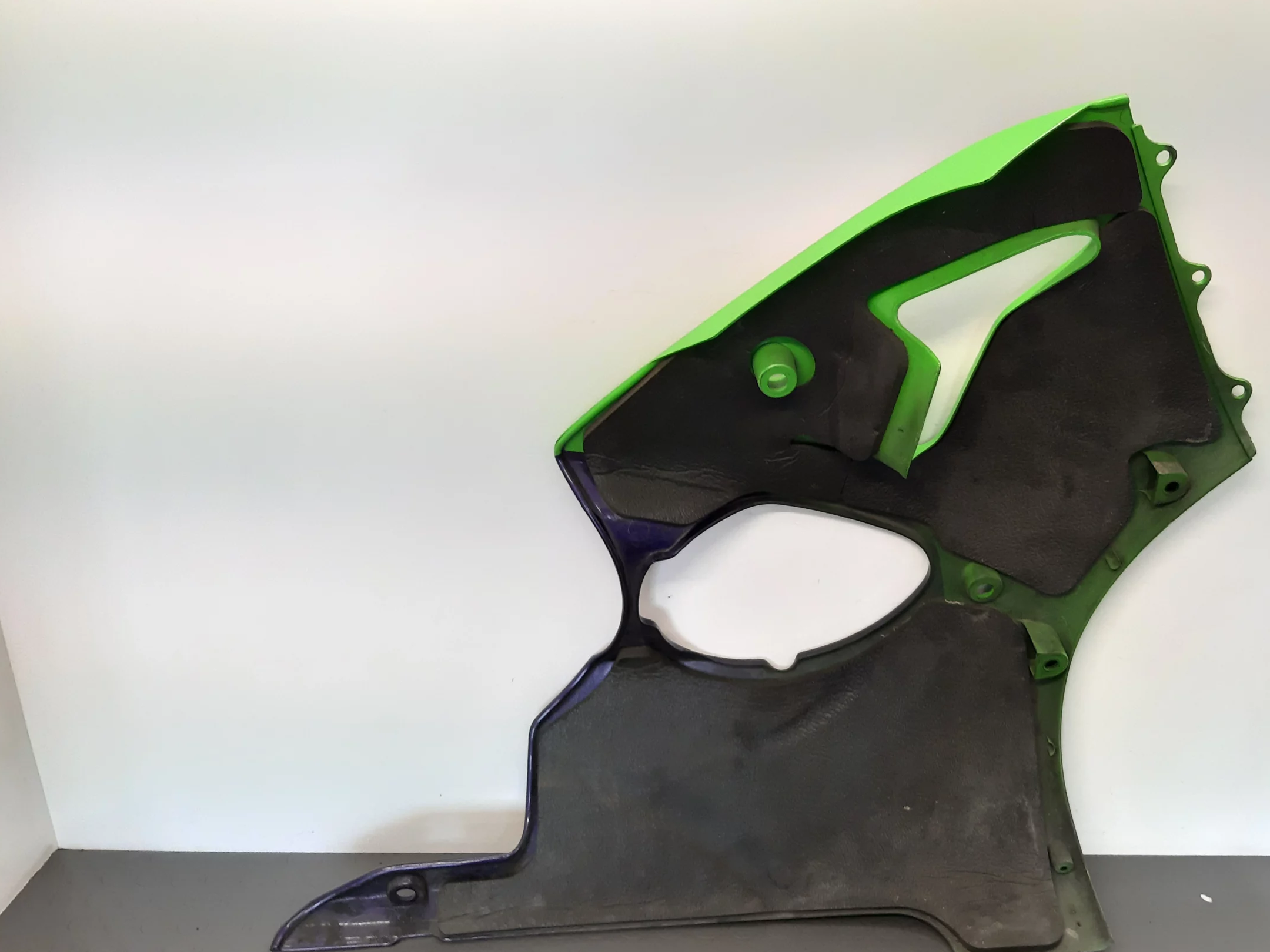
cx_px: 746
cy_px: 484
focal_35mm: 32
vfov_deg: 44.2
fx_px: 1174
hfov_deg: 56.5
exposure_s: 1/50
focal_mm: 3.93
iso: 200
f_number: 1.7
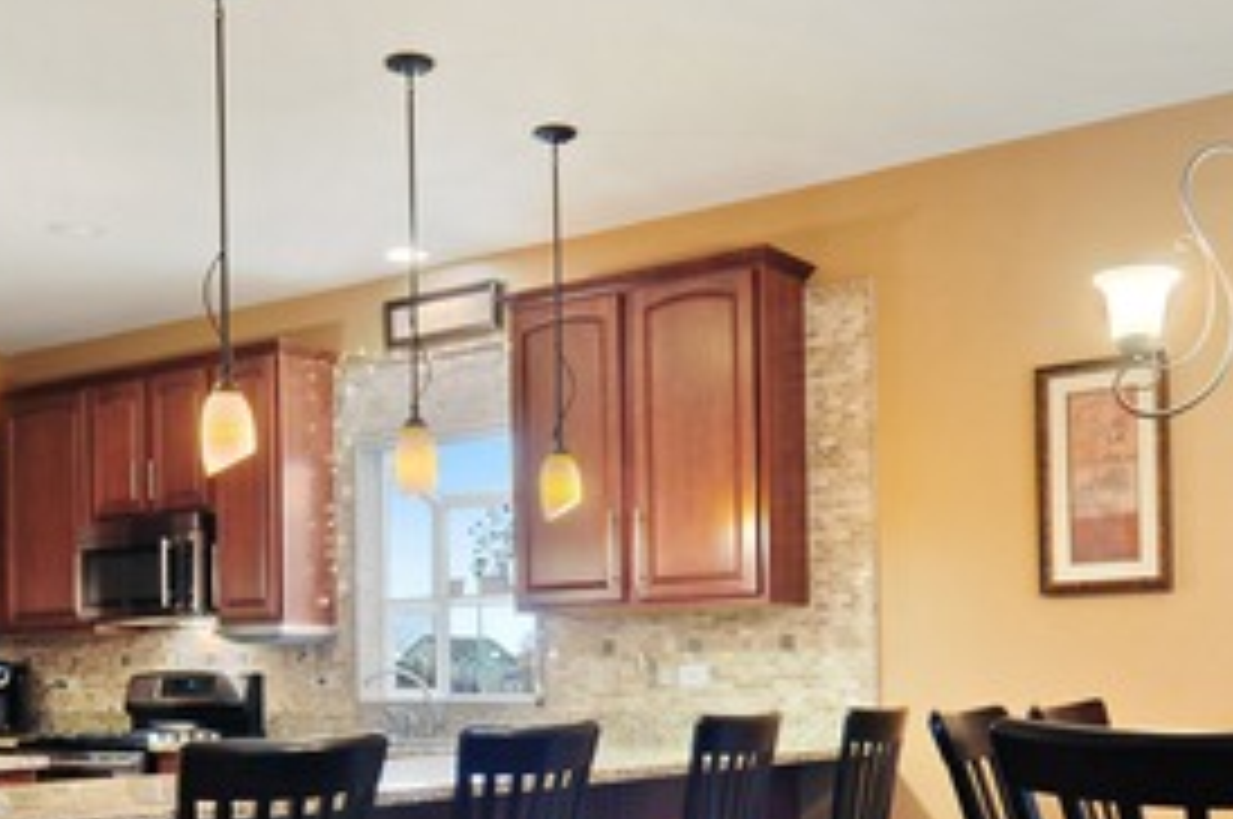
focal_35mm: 42
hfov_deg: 46.3
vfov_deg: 30.8
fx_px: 1437
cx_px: 518
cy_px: 691
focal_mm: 12
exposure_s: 1/1.67
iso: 640
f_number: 9
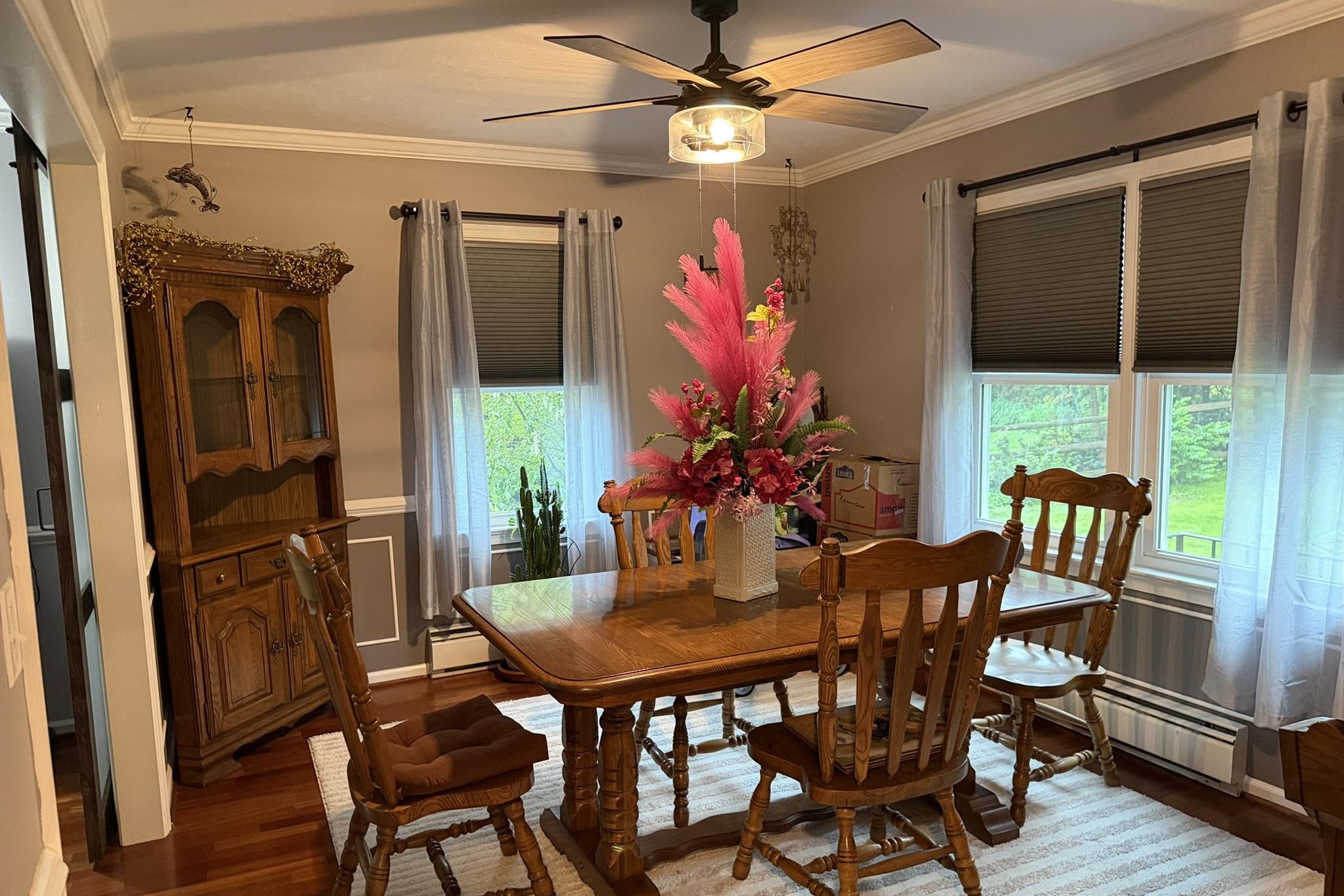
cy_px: 486
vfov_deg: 51.2
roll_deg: +2.4
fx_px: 933
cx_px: 672
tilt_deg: -8.2
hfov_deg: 71.5
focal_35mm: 25
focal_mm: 6.76
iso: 640
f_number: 1.78
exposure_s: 1/60
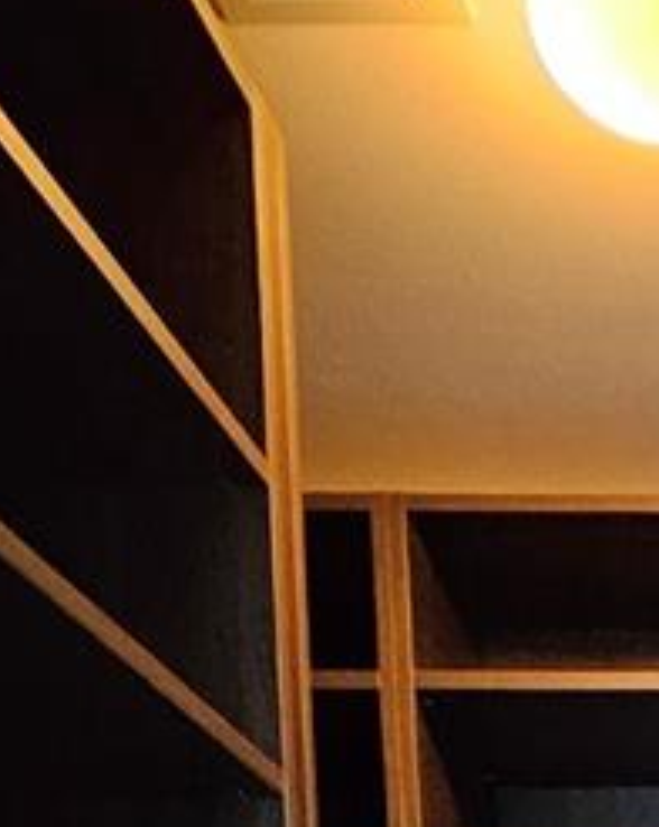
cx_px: 999
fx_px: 1515
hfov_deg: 20.8
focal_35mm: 62
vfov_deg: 20.2
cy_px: 1543
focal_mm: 1.74
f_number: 2.2
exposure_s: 1/60
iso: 400
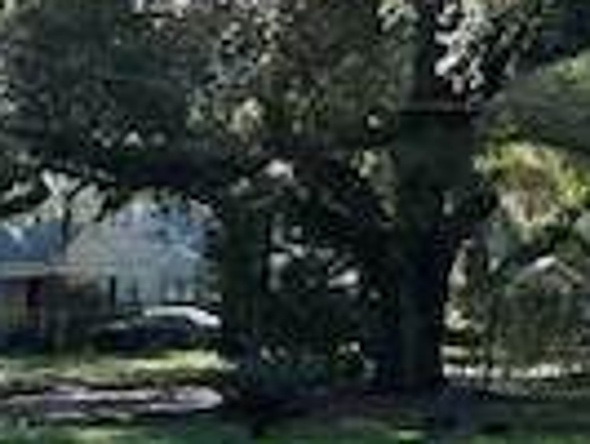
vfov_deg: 10.7
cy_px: 932
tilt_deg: -16.2
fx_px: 2132
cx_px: -382
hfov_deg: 14.4
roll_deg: +1.2
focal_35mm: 125
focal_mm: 5.96
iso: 64
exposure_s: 1/850
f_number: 1.6
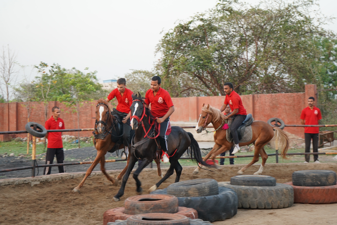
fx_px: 618
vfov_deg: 20.6
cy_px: 112
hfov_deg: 30.5
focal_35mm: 66
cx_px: 168
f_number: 5.6
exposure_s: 1/100
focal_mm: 66
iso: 1000
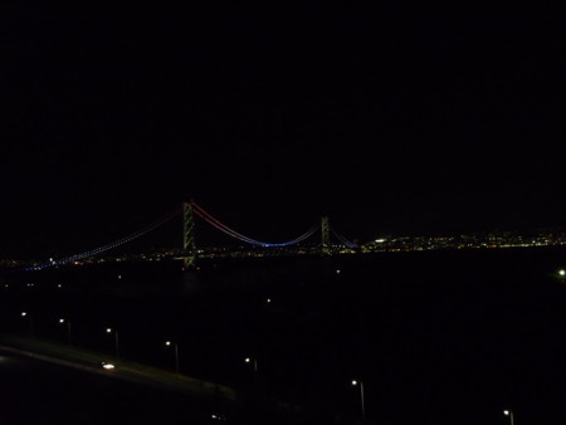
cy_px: 212
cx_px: 283
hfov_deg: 55.3
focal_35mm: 33
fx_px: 540
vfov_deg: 43.0
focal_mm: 5.5
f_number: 2.8
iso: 800
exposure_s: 1/8
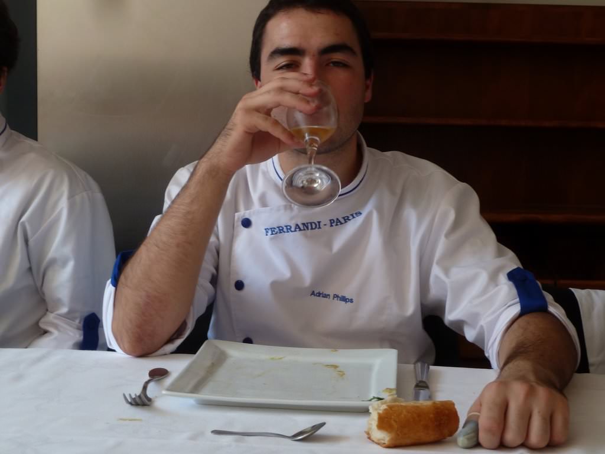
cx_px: 302
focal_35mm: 55
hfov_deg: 34.9
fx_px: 961
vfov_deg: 26.6
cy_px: 227
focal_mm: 9.1
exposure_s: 1/40
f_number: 3.9
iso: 160
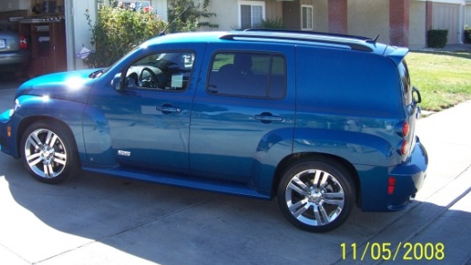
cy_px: 107
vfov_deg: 26.5
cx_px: 218
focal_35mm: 45
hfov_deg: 45.4
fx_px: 562
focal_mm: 6.3
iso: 80
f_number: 2.8
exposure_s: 1/350
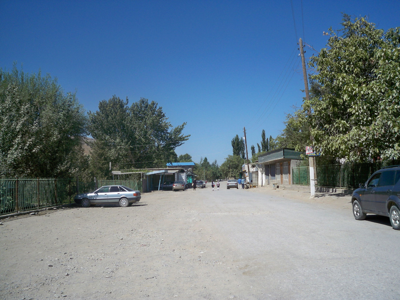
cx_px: 200
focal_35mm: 35
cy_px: 150
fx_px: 404
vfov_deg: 40.7
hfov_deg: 52.6
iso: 64
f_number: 4.7
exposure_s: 1/800
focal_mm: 6.3
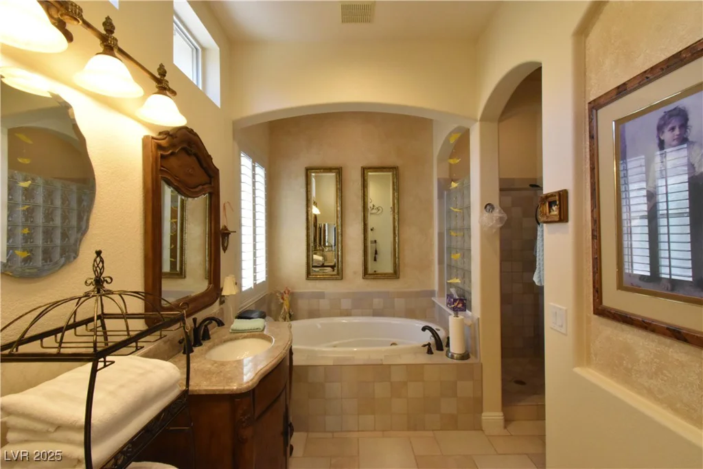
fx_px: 293
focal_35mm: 15
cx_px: 352
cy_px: 234
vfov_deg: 77.3
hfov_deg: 100.4
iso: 4000
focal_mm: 10
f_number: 22
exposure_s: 1/13
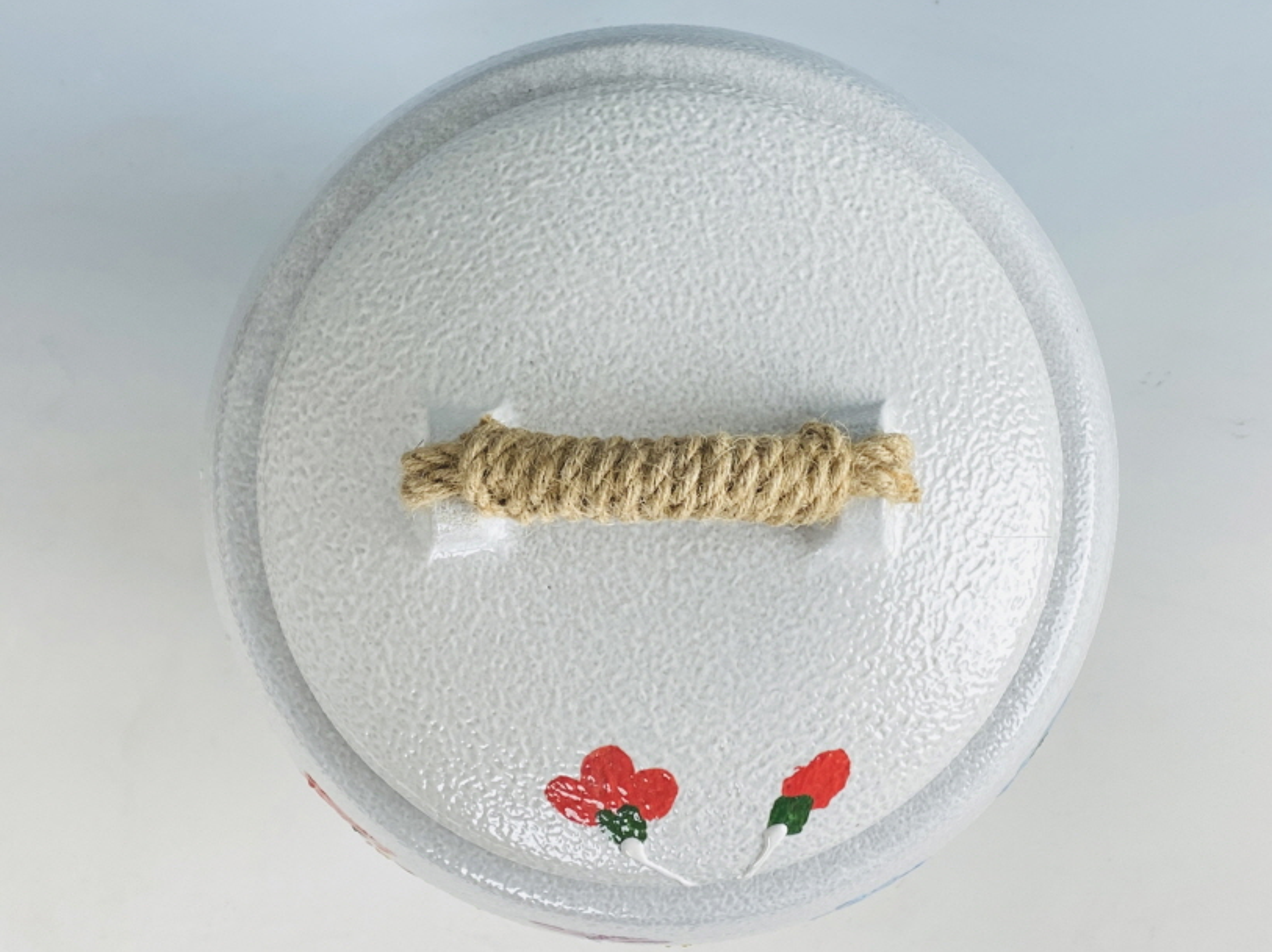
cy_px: 465
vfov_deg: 44.1
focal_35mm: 32
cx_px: 656
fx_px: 1175
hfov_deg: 56.8
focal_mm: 4.25
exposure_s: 1/120
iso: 40
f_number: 1.8
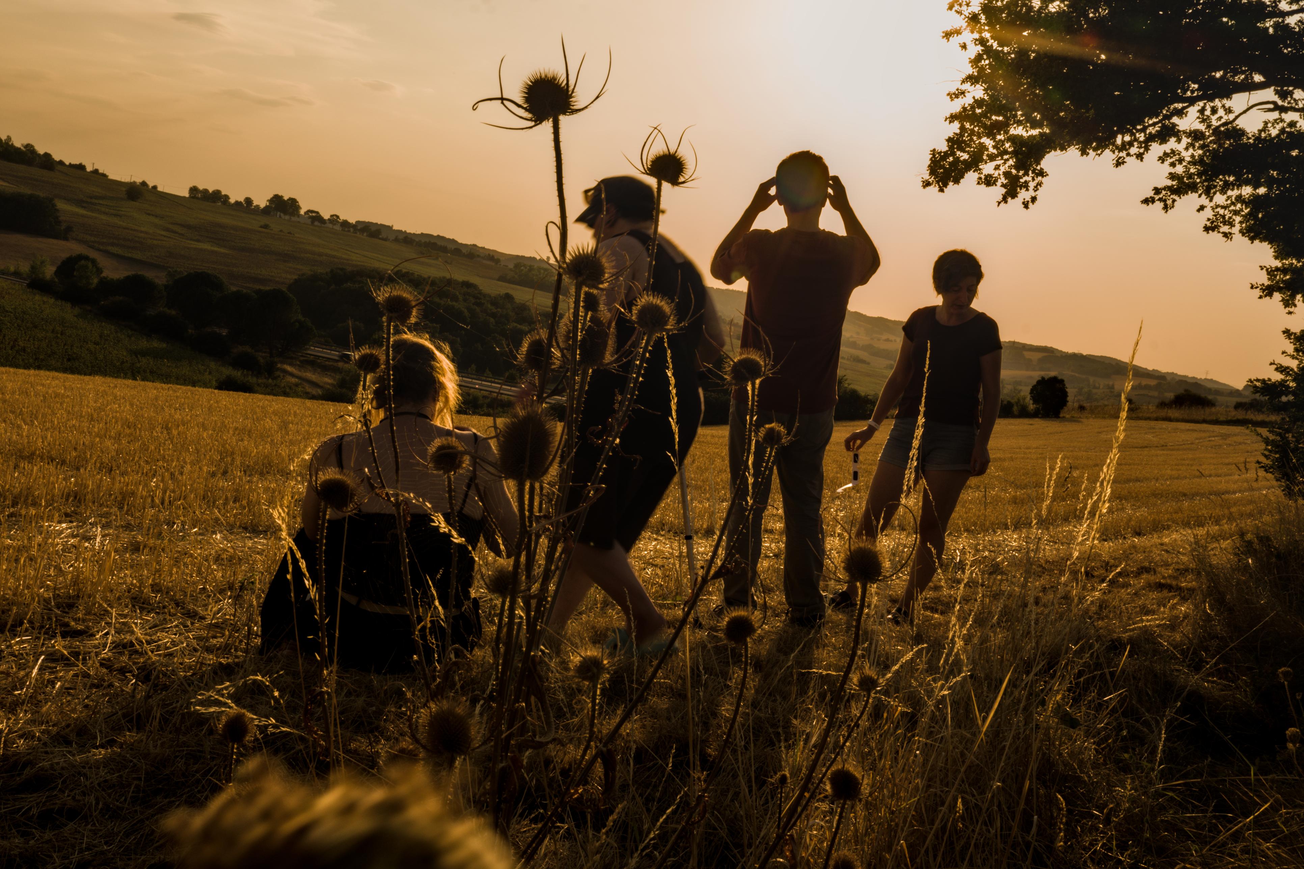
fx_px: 1304
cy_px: 434
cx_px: 652
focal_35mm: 36
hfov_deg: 53.1
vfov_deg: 36.9
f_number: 22
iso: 125
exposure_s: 1/30
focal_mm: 24.1
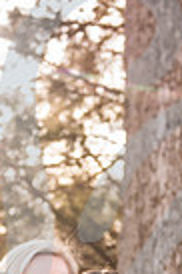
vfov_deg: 15.9
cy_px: 304
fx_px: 950
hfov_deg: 10.9
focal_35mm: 125
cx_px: 64
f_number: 2.8
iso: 100
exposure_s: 1/250
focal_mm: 38
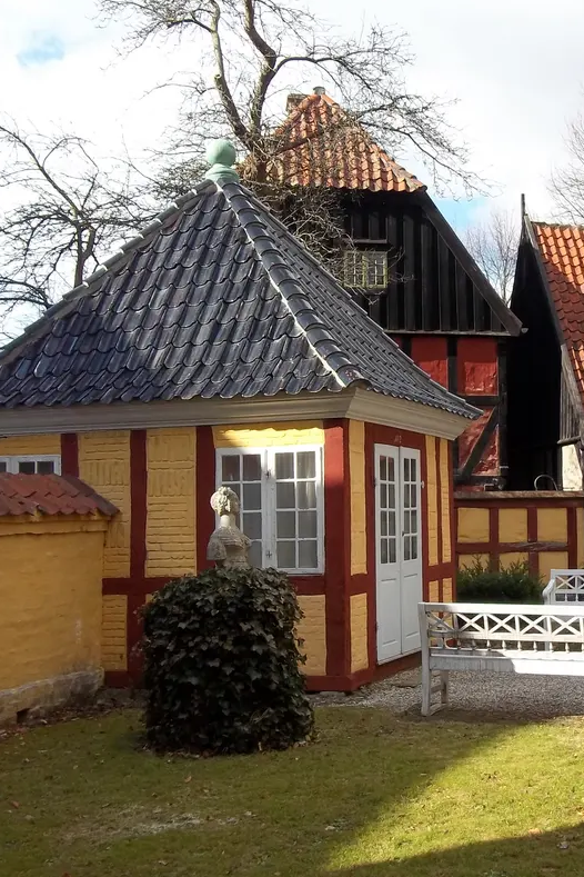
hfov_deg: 29.2
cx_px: 464
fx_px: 1095
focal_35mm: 45
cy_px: 436
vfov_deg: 43.6
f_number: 5.5
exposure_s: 1/200
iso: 80
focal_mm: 5.7
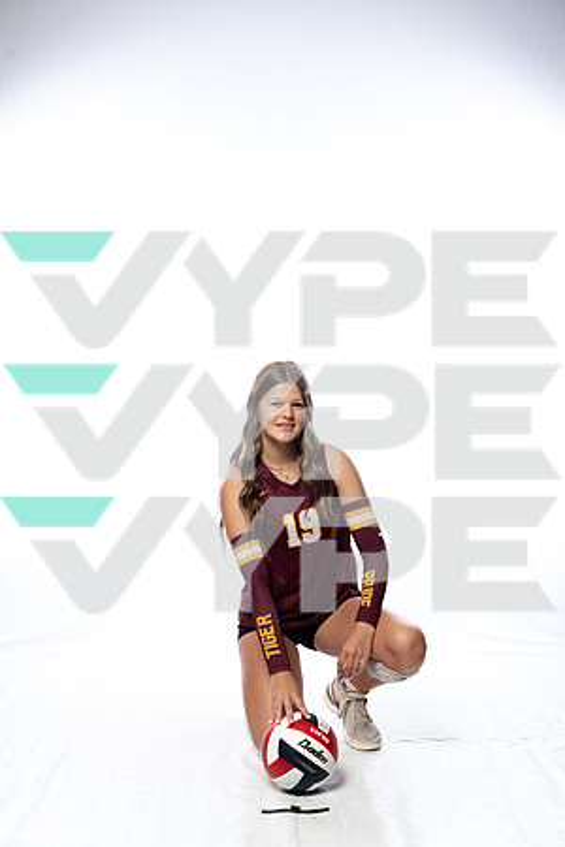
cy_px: 424
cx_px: 282
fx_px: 1153
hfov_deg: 27.5
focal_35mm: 49
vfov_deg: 40.3
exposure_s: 1/250
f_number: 5.6
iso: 640
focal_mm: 49
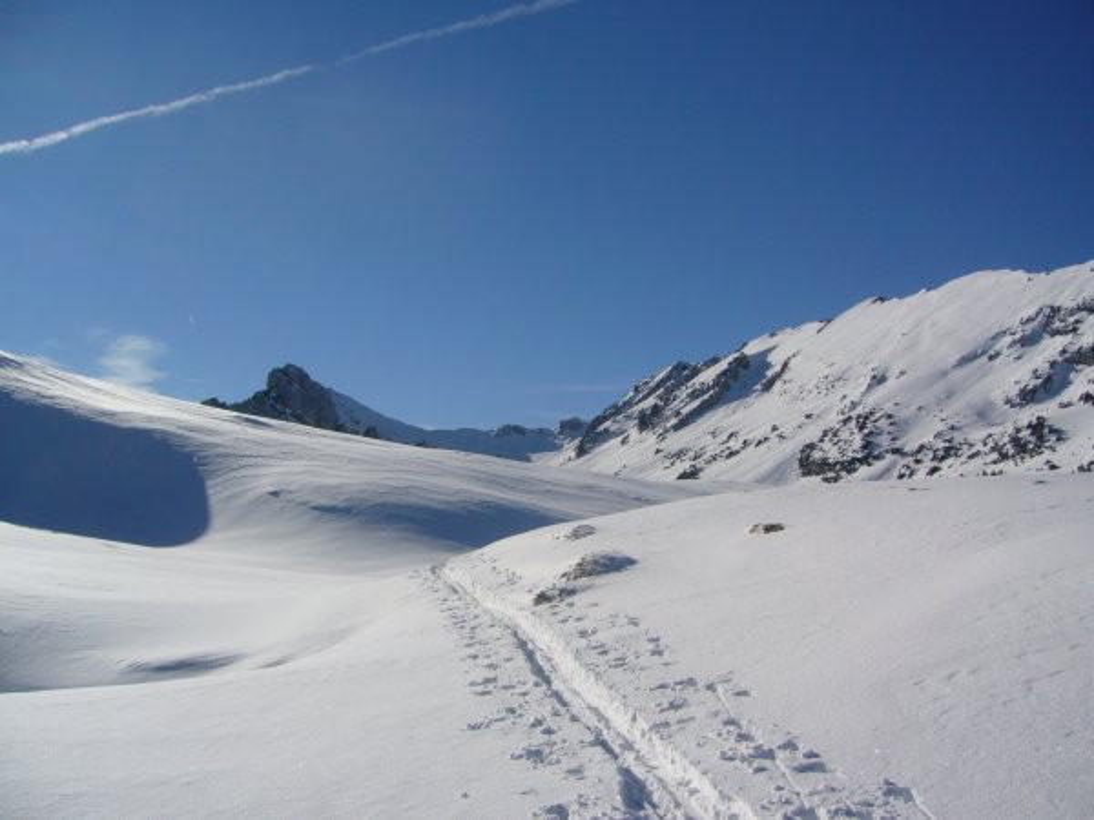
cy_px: 410
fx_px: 1106
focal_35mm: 35
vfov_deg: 40.7
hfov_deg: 52.6
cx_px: 547
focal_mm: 5.8
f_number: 5.6
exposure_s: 1/1600
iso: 80
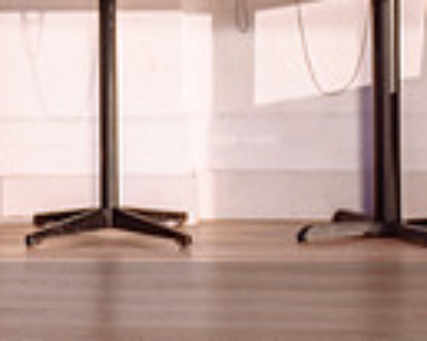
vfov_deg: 8.1
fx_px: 2387
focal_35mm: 189
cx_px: -181
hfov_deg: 10.0
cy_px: -97
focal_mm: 38
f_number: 2.8
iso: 1600
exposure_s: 1/200
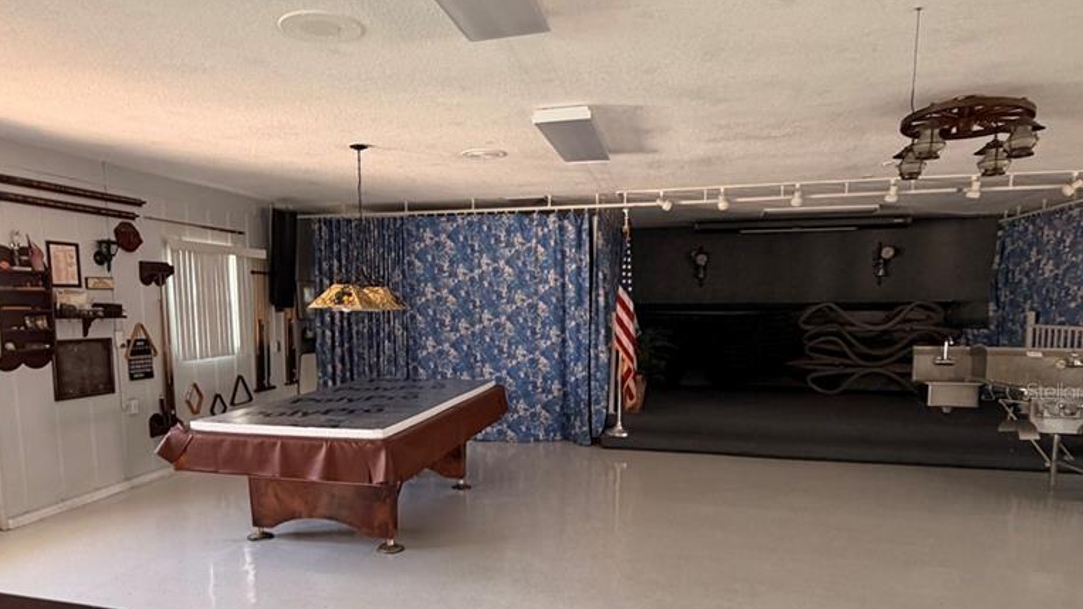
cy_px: 390
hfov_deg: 76.1
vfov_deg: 47.1
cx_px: 488
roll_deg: +0.0
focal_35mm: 24
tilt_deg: -7.7
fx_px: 689
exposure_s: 1/60
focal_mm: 2.22
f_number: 2.2
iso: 160
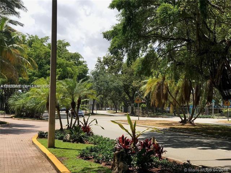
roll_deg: -0.7
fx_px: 380
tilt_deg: +2.9
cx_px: 116
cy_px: 86
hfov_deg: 33.8
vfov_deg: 25.7
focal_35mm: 57
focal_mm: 6.6
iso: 20
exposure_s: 1/833
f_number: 2.8
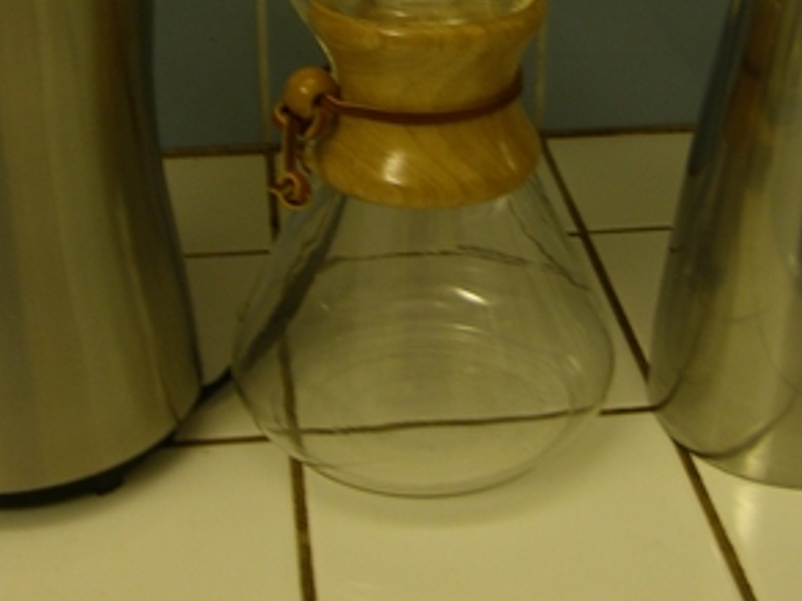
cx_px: 448
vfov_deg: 22.3
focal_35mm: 65
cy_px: 114
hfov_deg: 29.8
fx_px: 1506
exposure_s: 1/8
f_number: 2.8
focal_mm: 7.9
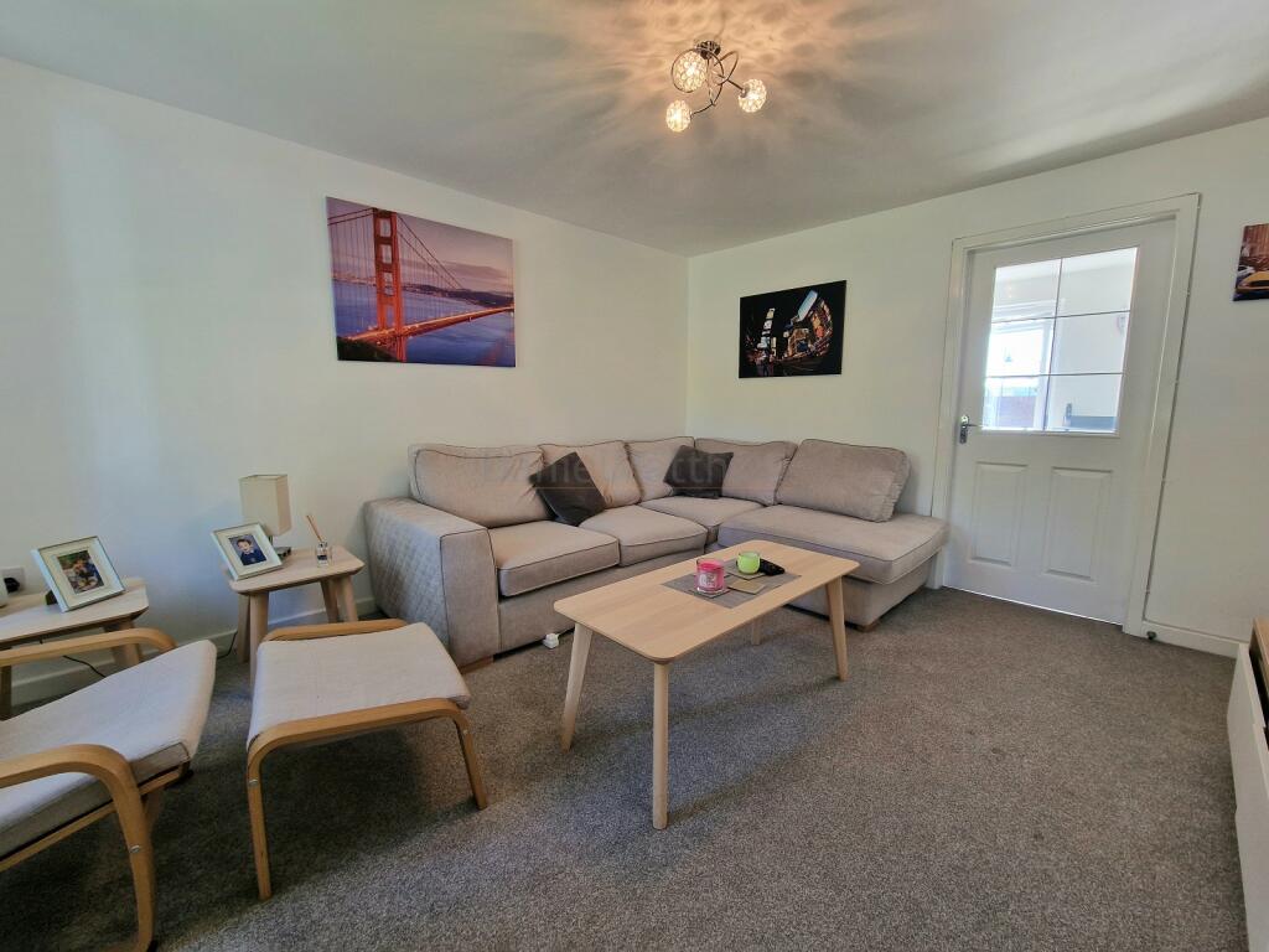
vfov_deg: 89.9
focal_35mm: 13
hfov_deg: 106.2
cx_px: 634
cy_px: 476
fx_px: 477
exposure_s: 1/50
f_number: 2.2
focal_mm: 2.2
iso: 64
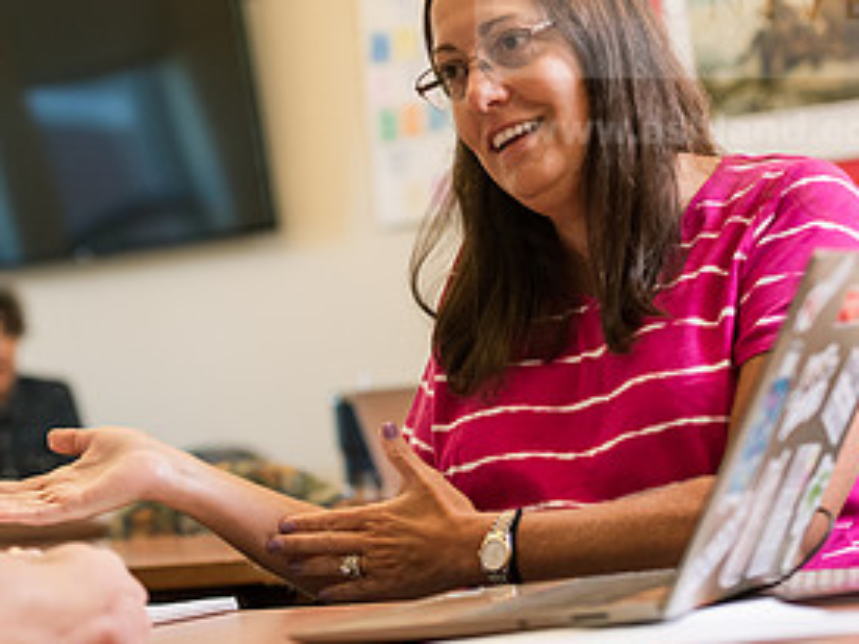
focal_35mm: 142
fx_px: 3522
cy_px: 195
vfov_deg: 10.4
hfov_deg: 13.9
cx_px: 381
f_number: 2.8
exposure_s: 1/200
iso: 1000
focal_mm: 70
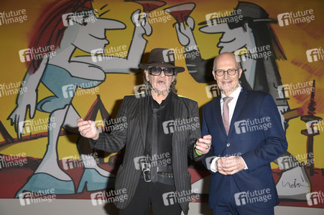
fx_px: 450
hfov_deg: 39.6
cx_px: 162
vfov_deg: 27.0
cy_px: 108
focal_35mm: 50
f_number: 5.6
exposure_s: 1/160
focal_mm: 50
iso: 1000
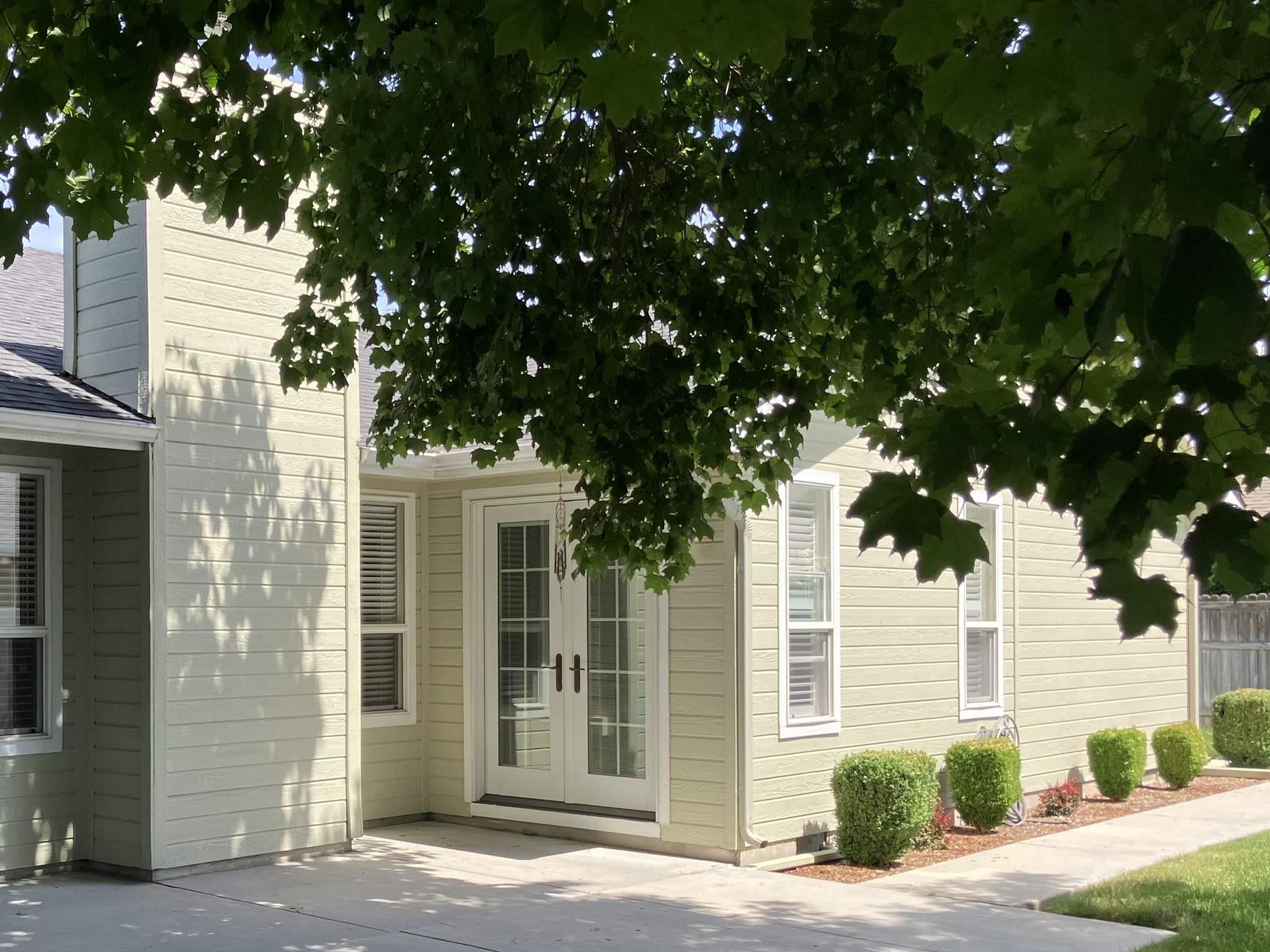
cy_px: 619
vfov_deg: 34.1
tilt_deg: +0.2
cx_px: 352
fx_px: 1541
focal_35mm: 42
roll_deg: -0.4
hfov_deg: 43.6
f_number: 1.8
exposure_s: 1/571
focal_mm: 3.99
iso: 32
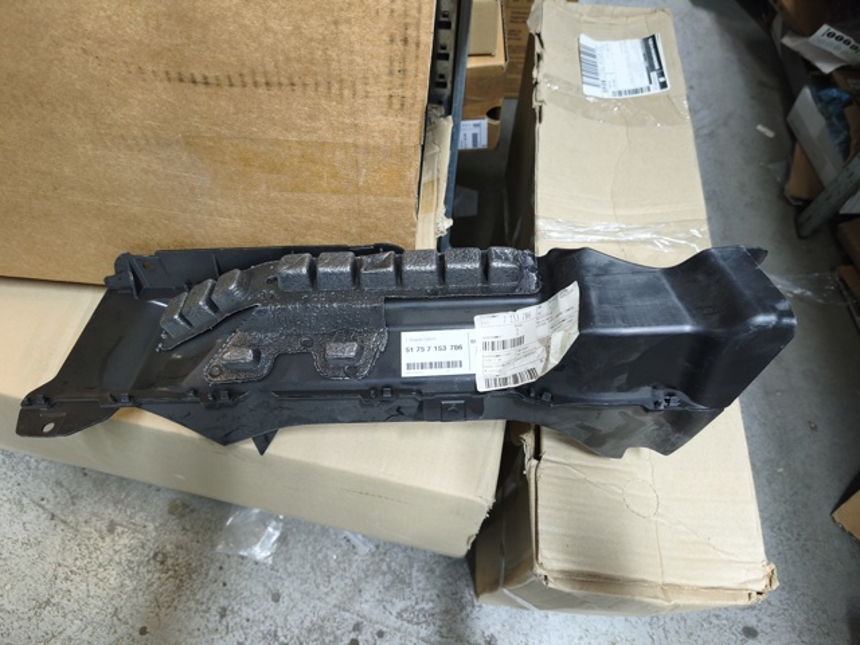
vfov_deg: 58.9
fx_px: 571
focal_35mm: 23
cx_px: 430
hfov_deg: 73.9
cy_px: 322
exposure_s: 1/50
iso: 320
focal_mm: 5.35
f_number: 1.7
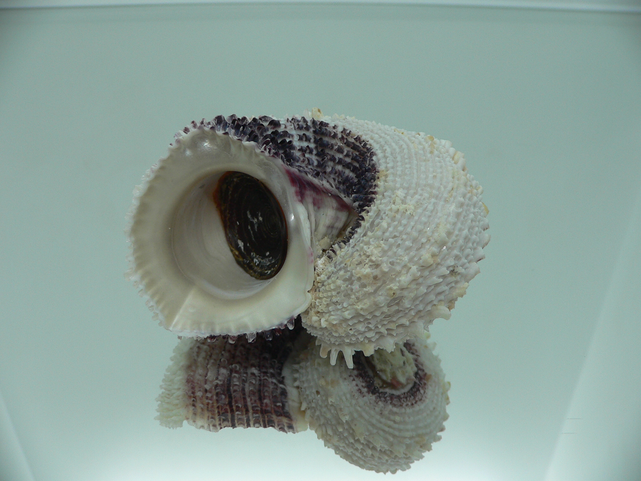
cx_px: 320
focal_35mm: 35
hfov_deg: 52.6
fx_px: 648
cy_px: 240
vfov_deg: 40.7
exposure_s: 1/60
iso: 80
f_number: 2.8
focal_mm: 4.6
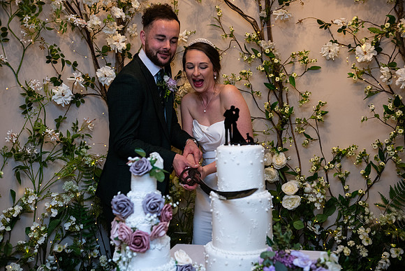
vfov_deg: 33.4
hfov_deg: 48.4
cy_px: 136
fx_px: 450
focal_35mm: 40
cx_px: 202
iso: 800
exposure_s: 1/60
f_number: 3.5
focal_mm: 40
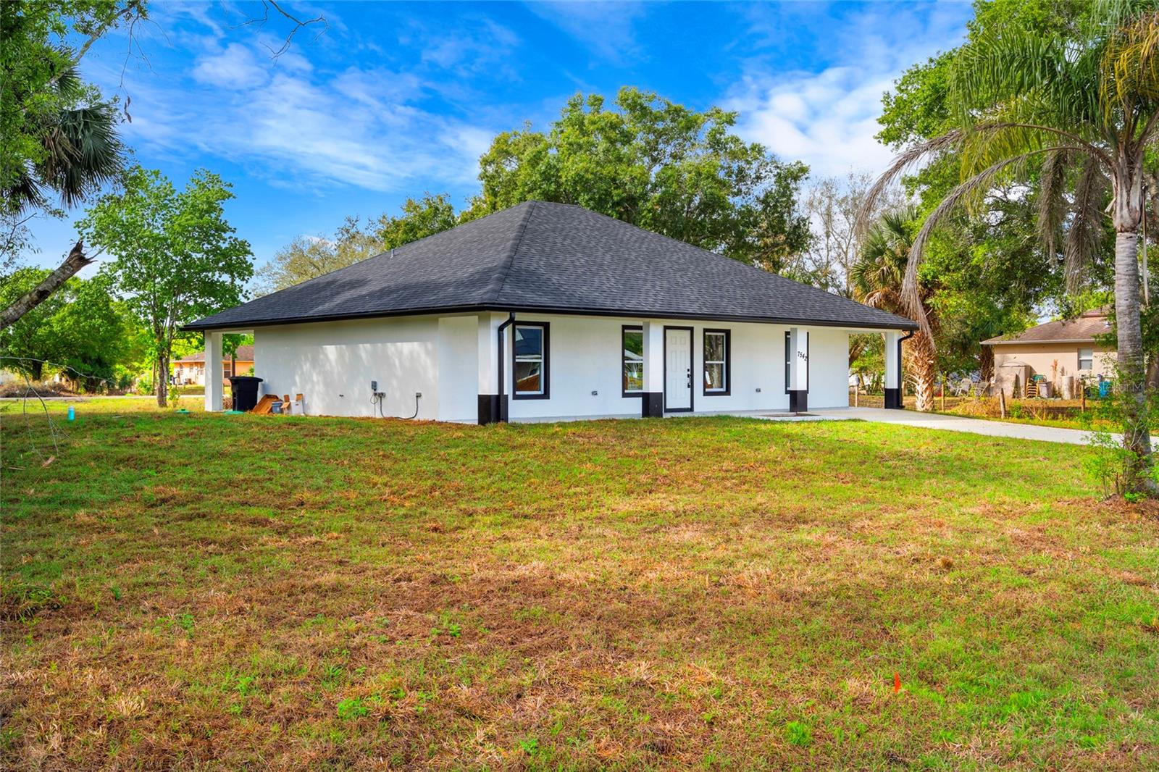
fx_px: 1127
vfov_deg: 37.8
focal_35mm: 35
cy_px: 386
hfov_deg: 54.4
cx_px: 580
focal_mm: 35
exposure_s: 1/80
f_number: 10
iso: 100
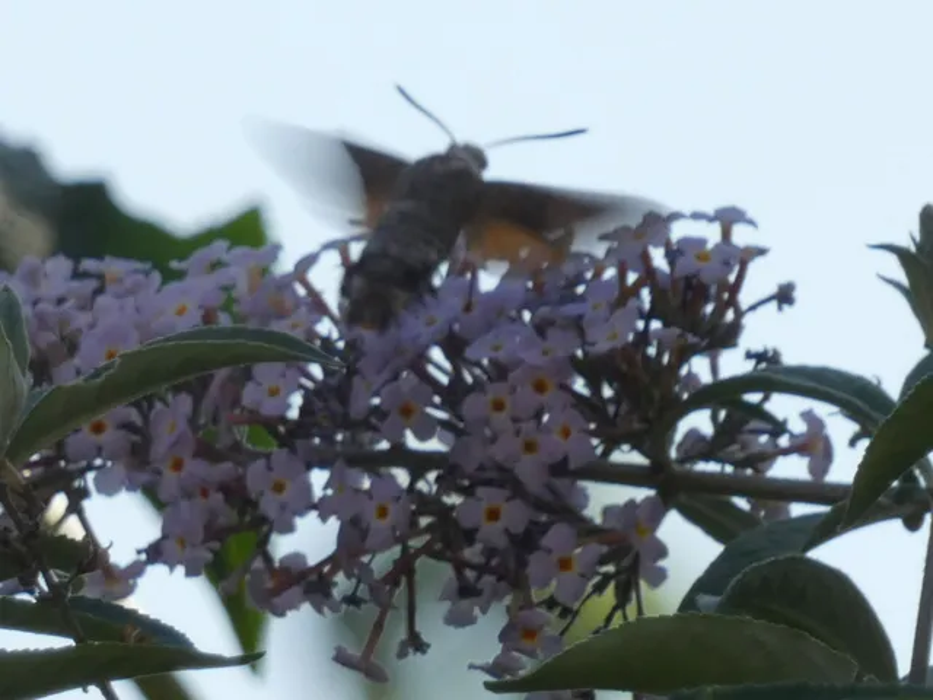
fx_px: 14797
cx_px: 466
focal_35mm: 549
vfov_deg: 2.7
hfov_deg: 3.6
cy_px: 350
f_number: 5.6
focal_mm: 98.3
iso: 80
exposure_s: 1/250
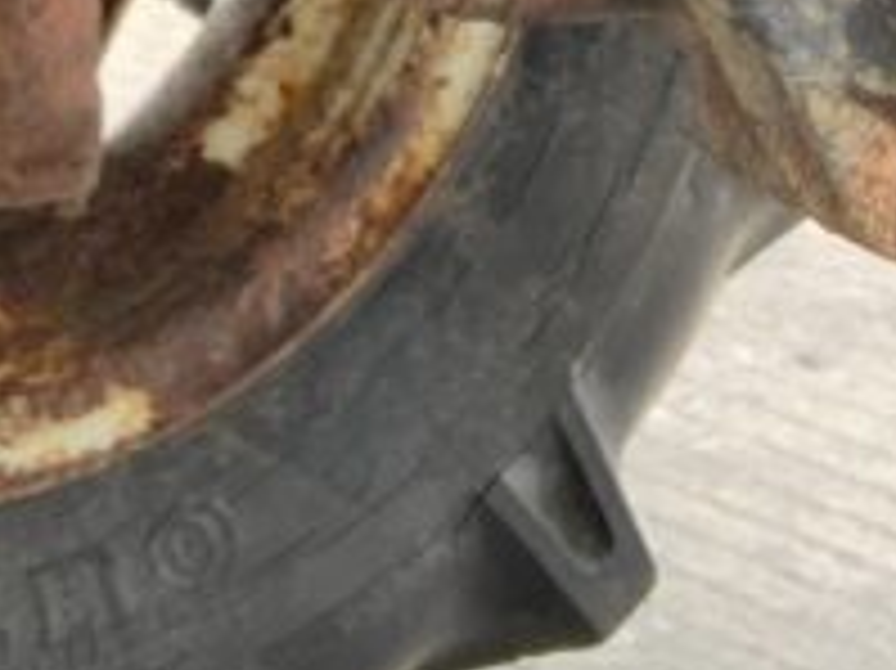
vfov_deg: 8.9
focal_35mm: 149
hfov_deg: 13.2
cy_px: -1025
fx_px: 3854
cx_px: 207
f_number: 1.8
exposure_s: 1/122
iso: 25
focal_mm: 3
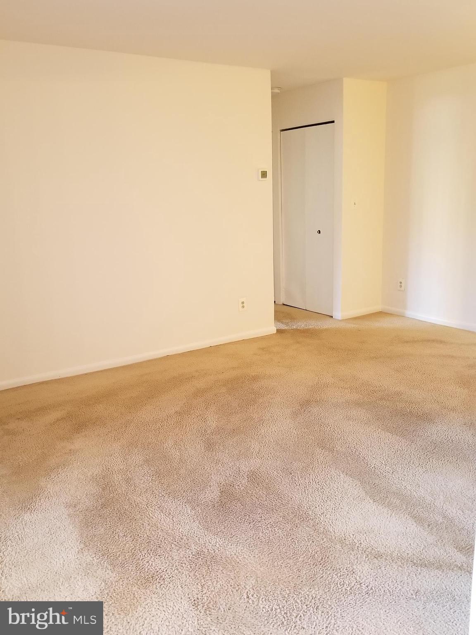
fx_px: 477
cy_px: 318
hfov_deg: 53.1
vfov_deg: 67.3
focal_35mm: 26
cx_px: 238
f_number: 1.7
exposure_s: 1/24
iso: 250
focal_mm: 4.25
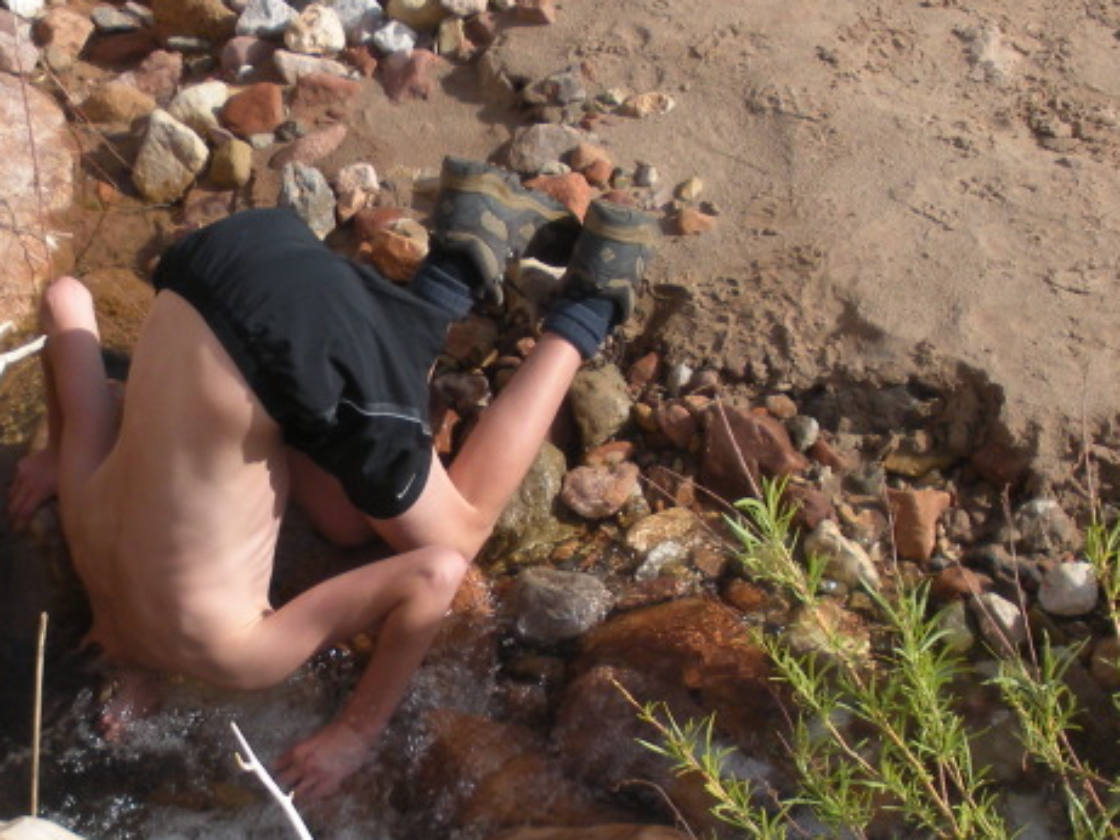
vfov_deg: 18.4
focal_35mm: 80
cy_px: 435
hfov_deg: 24.4
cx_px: 440
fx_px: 2589
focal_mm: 6.3
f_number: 3.5
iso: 64
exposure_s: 1/656
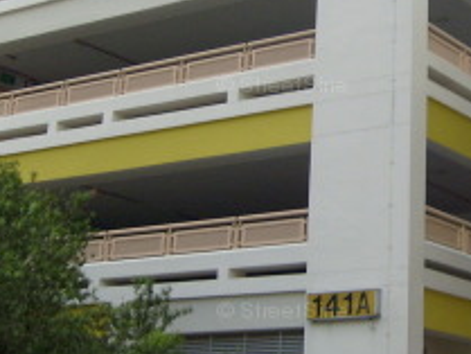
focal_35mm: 92
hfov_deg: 21.0
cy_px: 88
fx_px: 1253
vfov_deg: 16.0
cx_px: 385
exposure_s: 1/60
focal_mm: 5.8
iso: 80
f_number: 7.1
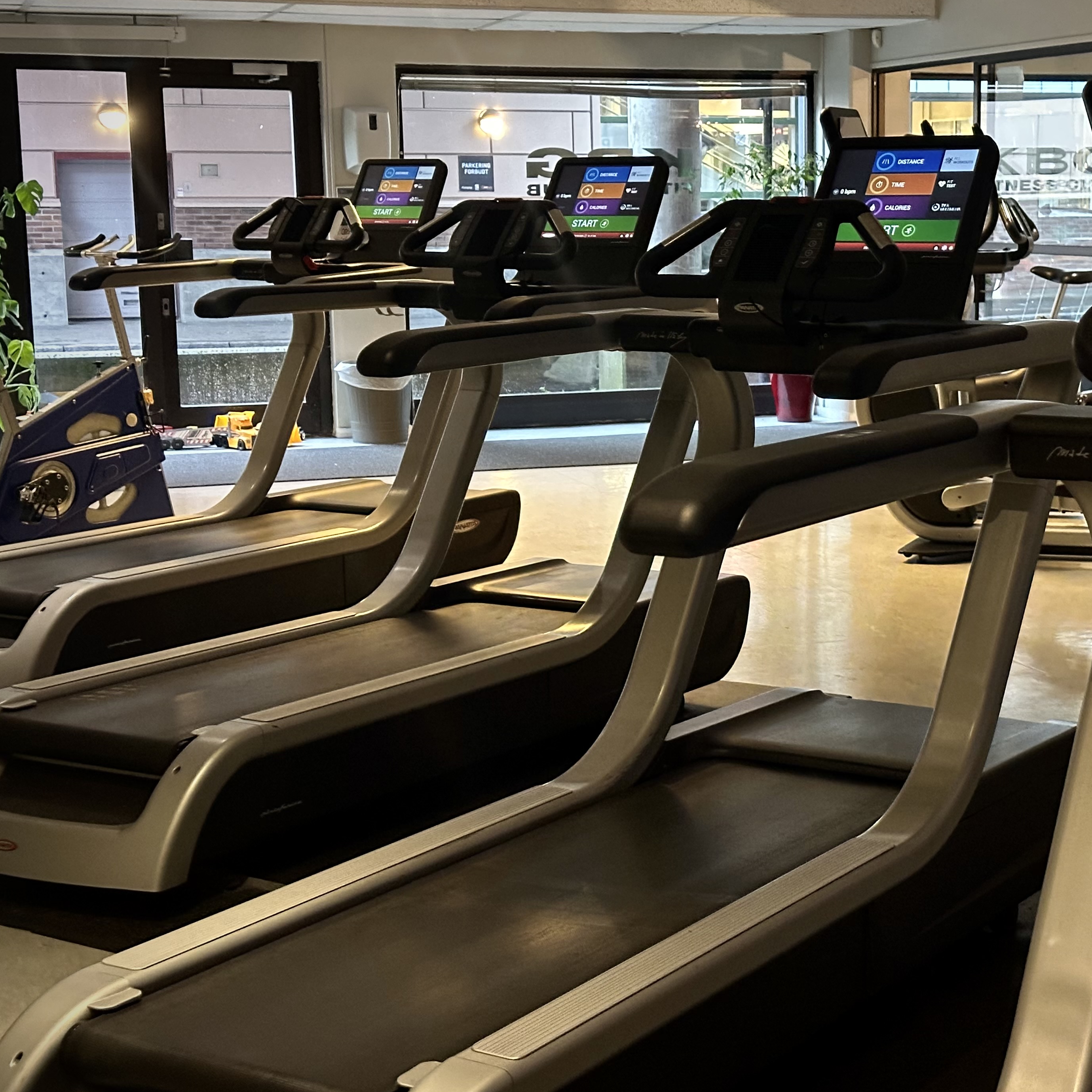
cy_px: 511
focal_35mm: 62
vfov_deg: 27.7
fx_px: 2213
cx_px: 792
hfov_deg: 27.4
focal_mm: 6.86
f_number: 1.78
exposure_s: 1/30
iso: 640
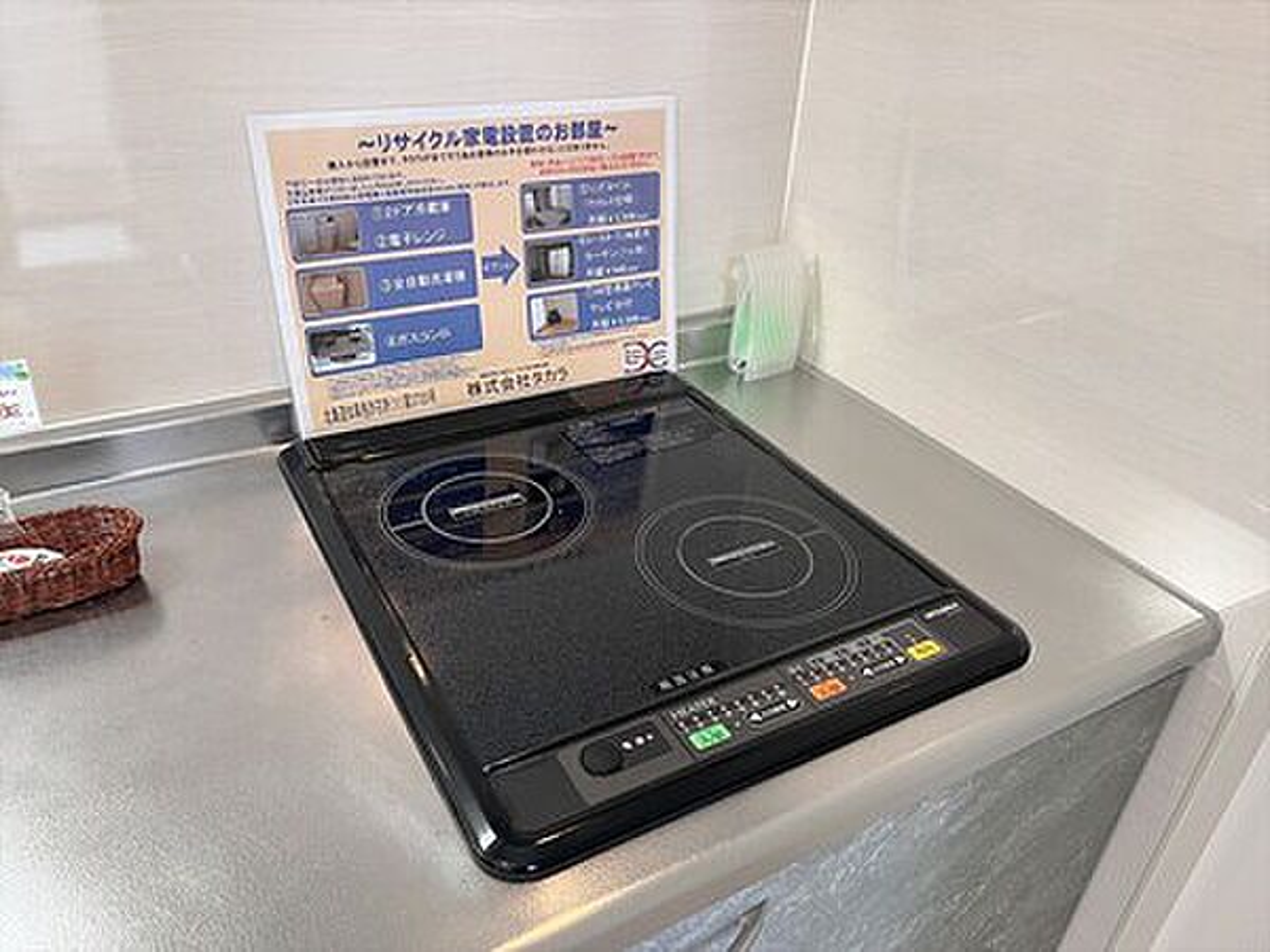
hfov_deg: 67.3
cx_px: 635
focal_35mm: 26
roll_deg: -3.0
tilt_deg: -31.2
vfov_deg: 53.1
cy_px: 476
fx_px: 954
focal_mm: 5.1
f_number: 1.6
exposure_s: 1/50
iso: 125
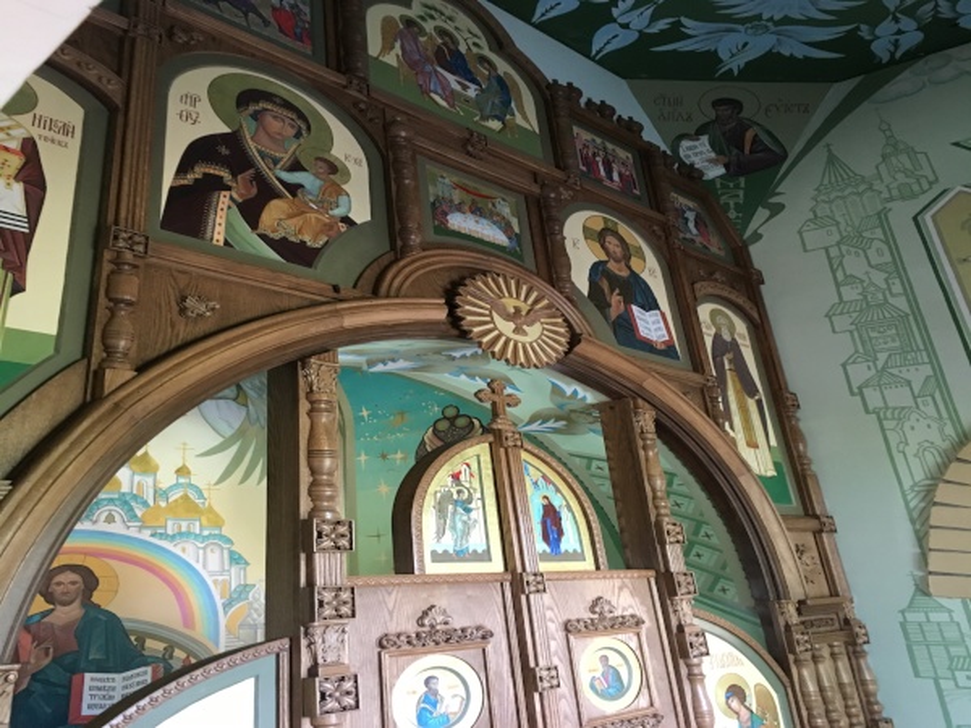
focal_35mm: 29
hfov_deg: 61.7
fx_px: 813
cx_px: 486
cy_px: 364
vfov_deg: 48.2
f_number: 2.2
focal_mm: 4.15
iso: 200
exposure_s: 1/20
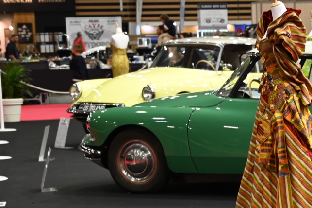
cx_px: 406
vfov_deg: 9.6
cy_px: 254
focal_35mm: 140
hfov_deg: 14.1
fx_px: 1213
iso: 640
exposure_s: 1/60
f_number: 4
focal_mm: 45
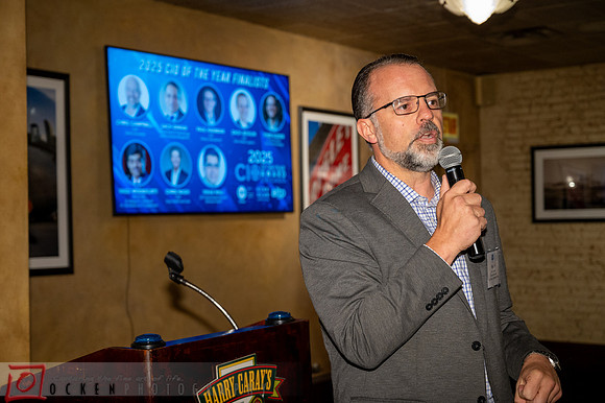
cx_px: 302
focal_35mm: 55
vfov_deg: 24.6
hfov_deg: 36.3
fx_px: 924
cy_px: 202
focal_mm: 55
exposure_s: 1/160
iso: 2500
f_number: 4
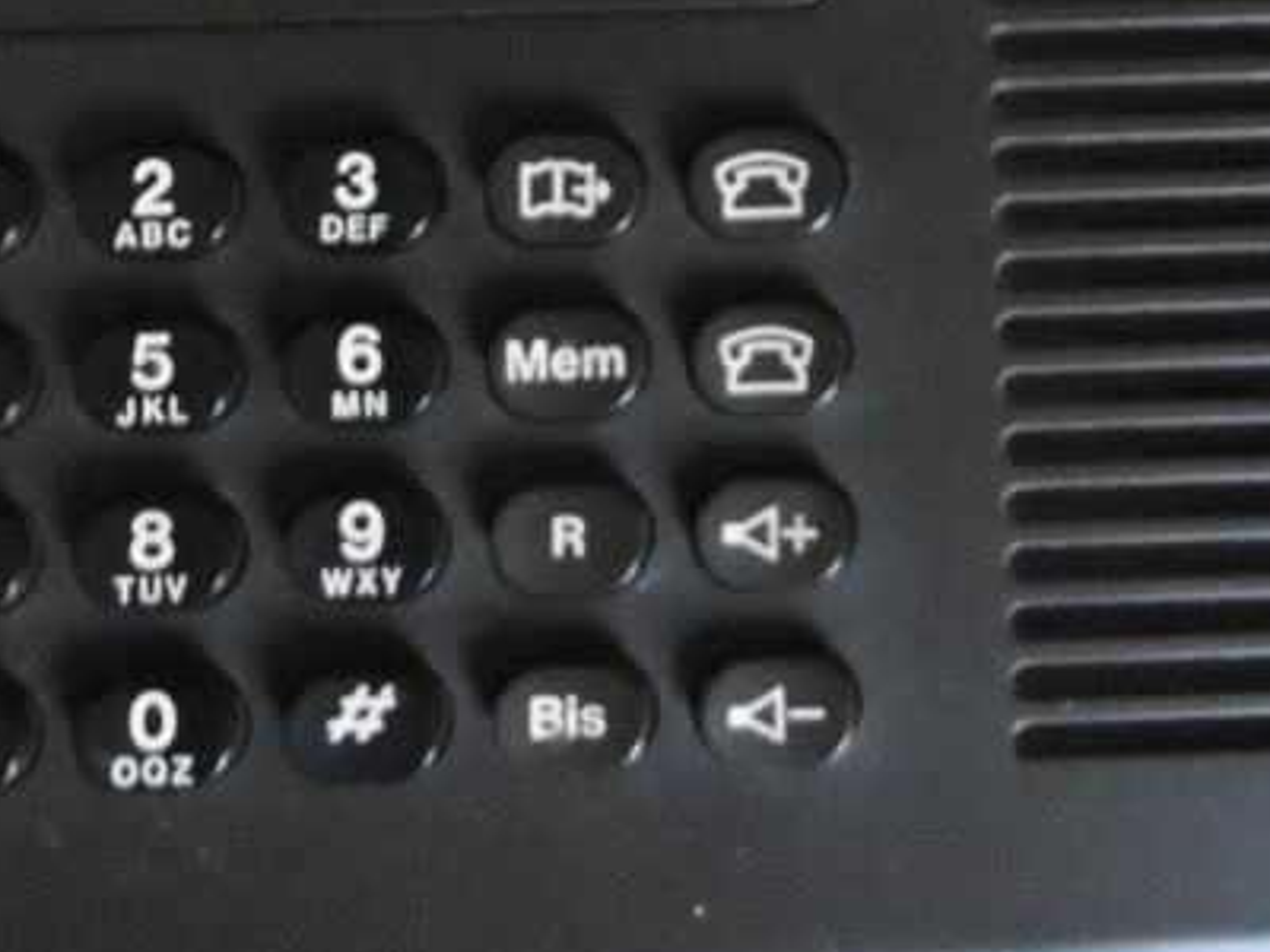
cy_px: -44
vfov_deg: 23.2
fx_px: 2201
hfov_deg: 31.8
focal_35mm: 60
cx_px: 876
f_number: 3.1
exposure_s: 1/8
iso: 800
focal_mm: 4.3
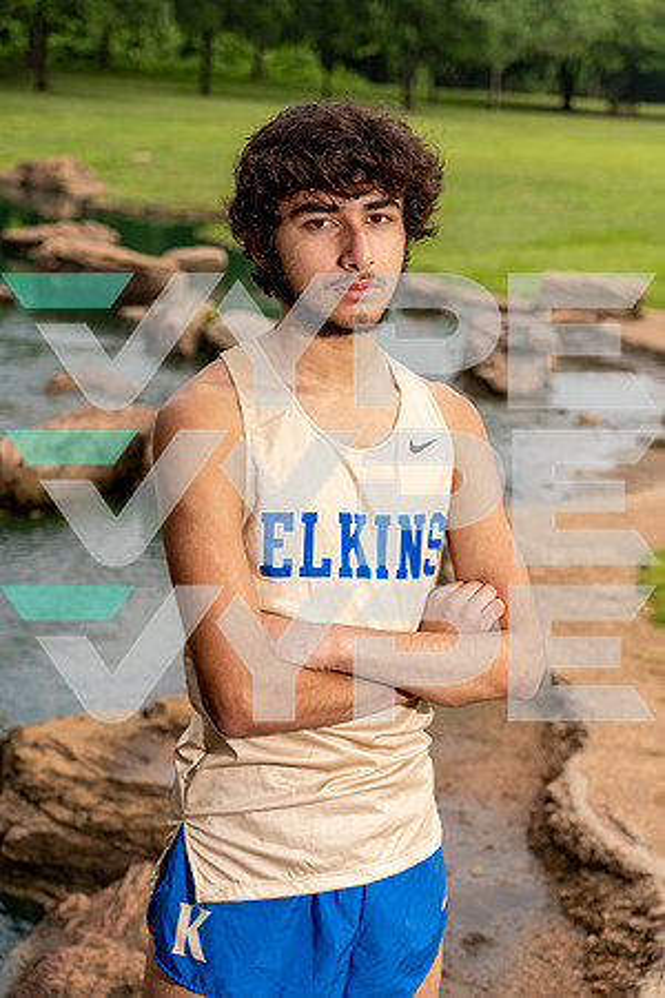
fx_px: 1939
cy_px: 499
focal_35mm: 70
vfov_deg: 28.8
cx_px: 332
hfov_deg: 19.5
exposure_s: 1/250
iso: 160
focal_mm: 70
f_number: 5
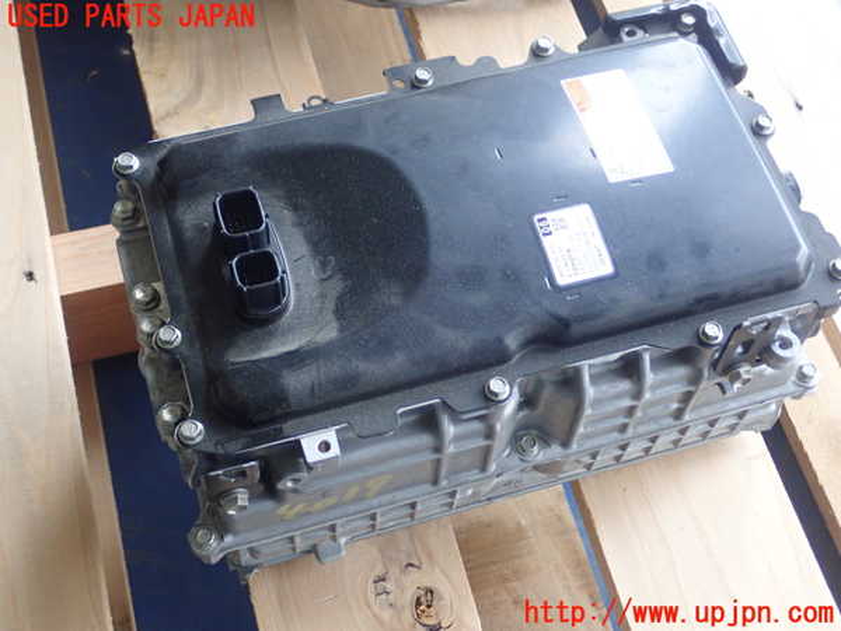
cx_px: 420
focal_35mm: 49
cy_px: 316
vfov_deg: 29.7
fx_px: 1190
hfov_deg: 38.9
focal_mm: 8.99
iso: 800
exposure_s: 1/50
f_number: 3.2
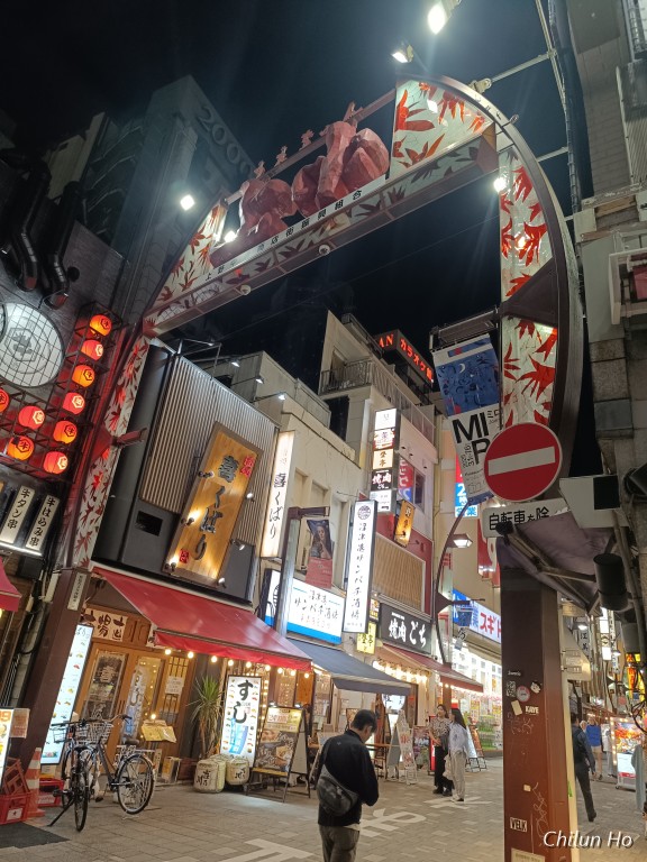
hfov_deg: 56.8
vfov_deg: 71.6
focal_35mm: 24
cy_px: 431
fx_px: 598
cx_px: 324
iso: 720
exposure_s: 1/100
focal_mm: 6.14
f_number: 1.65
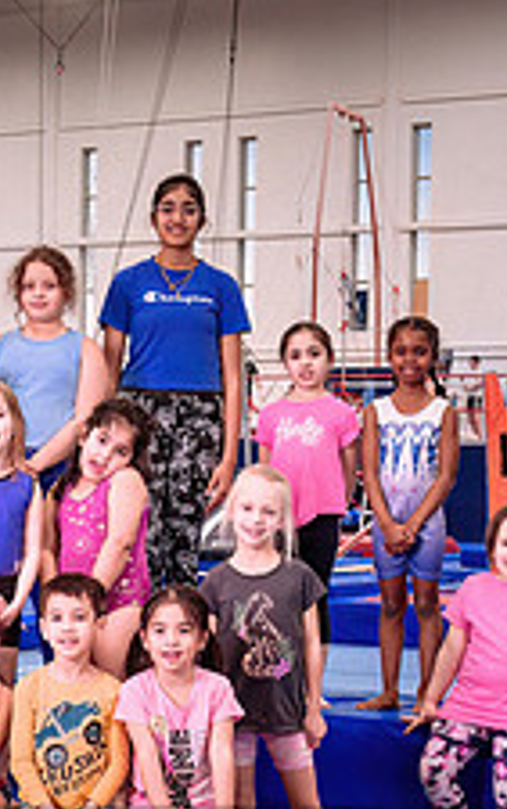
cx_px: 54
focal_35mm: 94
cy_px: 512
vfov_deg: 22.0
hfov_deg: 13.8
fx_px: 2074
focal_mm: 32
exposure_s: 1/160
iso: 1600
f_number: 6.3
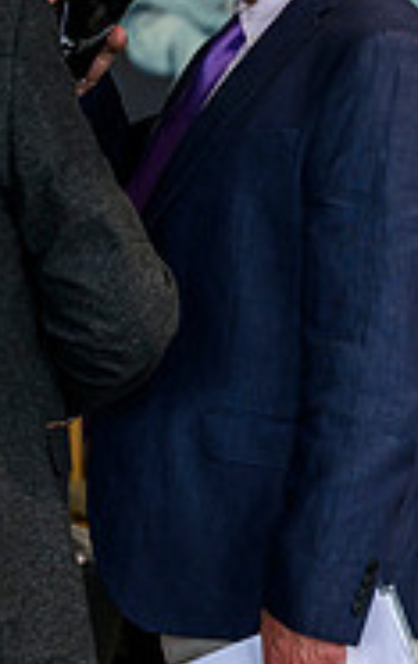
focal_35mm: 241
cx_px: 979
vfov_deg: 8.7
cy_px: 248
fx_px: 4372
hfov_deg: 5.3
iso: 1600
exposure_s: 1/500
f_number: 2.8
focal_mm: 76
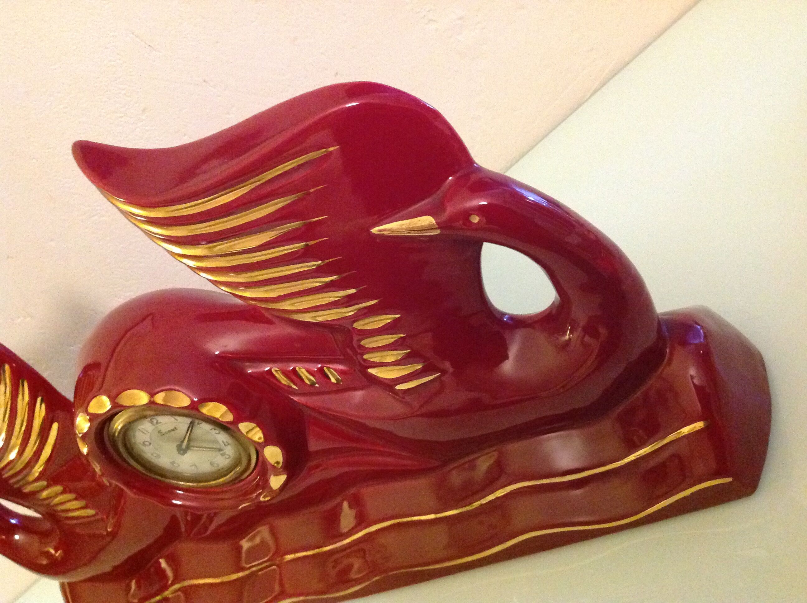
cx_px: 404
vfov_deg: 40.6
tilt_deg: -30.1
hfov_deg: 52.7
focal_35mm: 35
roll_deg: +44.5
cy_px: 302
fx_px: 815
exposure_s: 1/15
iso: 800
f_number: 2.4
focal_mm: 4.28
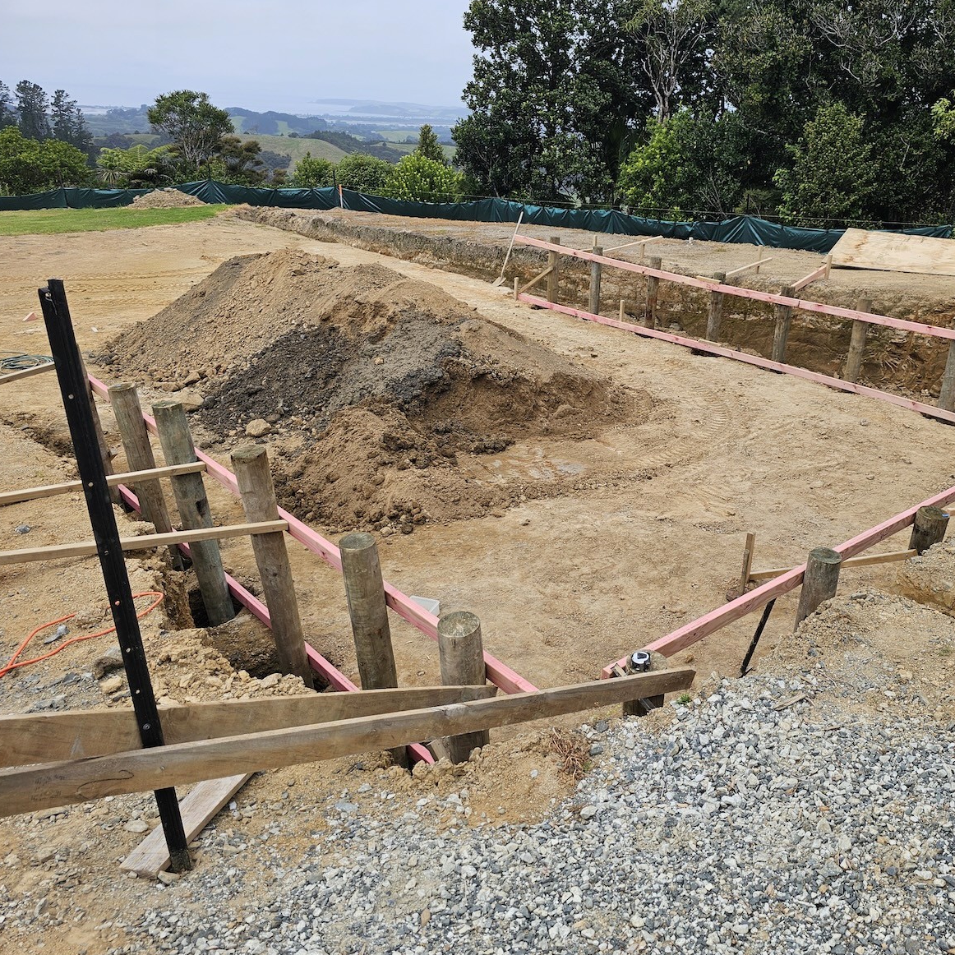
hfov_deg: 55.9
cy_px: 490
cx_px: 647
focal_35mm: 28
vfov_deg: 57.3
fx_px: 874
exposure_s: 1/825
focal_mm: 6.3
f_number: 1.7
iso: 10
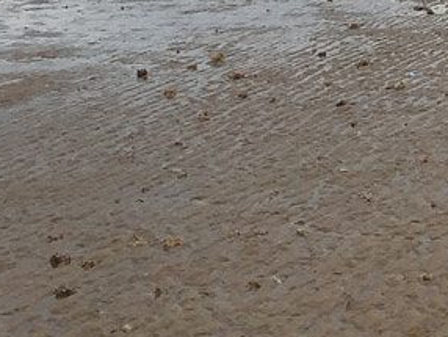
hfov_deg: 11.3
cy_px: -243
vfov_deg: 8.8
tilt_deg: +1.7
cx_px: 810
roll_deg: -0.4
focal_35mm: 162
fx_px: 2098
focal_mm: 4.15
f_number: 2.2
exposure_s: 1/1980
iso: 32
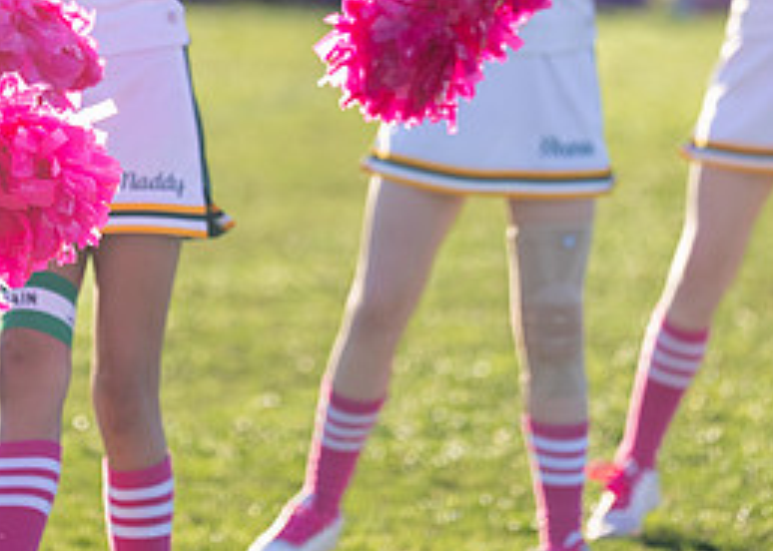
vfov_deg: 3.6
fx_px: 8821
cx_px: 158
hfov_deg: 5.0
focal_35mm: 402
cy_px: -57
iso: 500
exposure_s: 1/2500
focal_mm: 159
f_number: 2.8
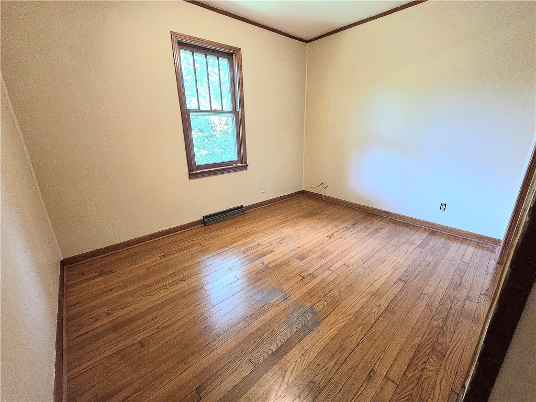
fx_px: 201
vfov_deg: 89.9
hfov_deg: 106.2
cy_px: 201
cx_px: 268
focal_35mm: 13
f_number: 2.2
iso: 640
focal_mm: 2.2
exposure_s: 1/60.2
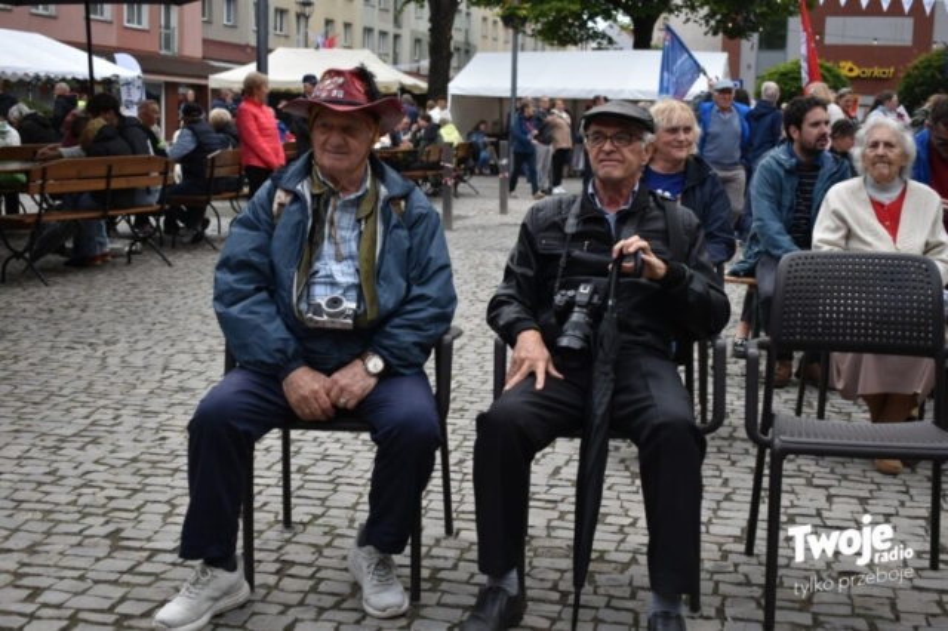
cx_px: 474
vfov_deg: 28.9
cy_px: 316
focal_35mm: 46
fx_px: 1224
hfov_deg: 42.3
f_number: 5
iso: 400
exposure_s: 1/1250
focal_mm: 31
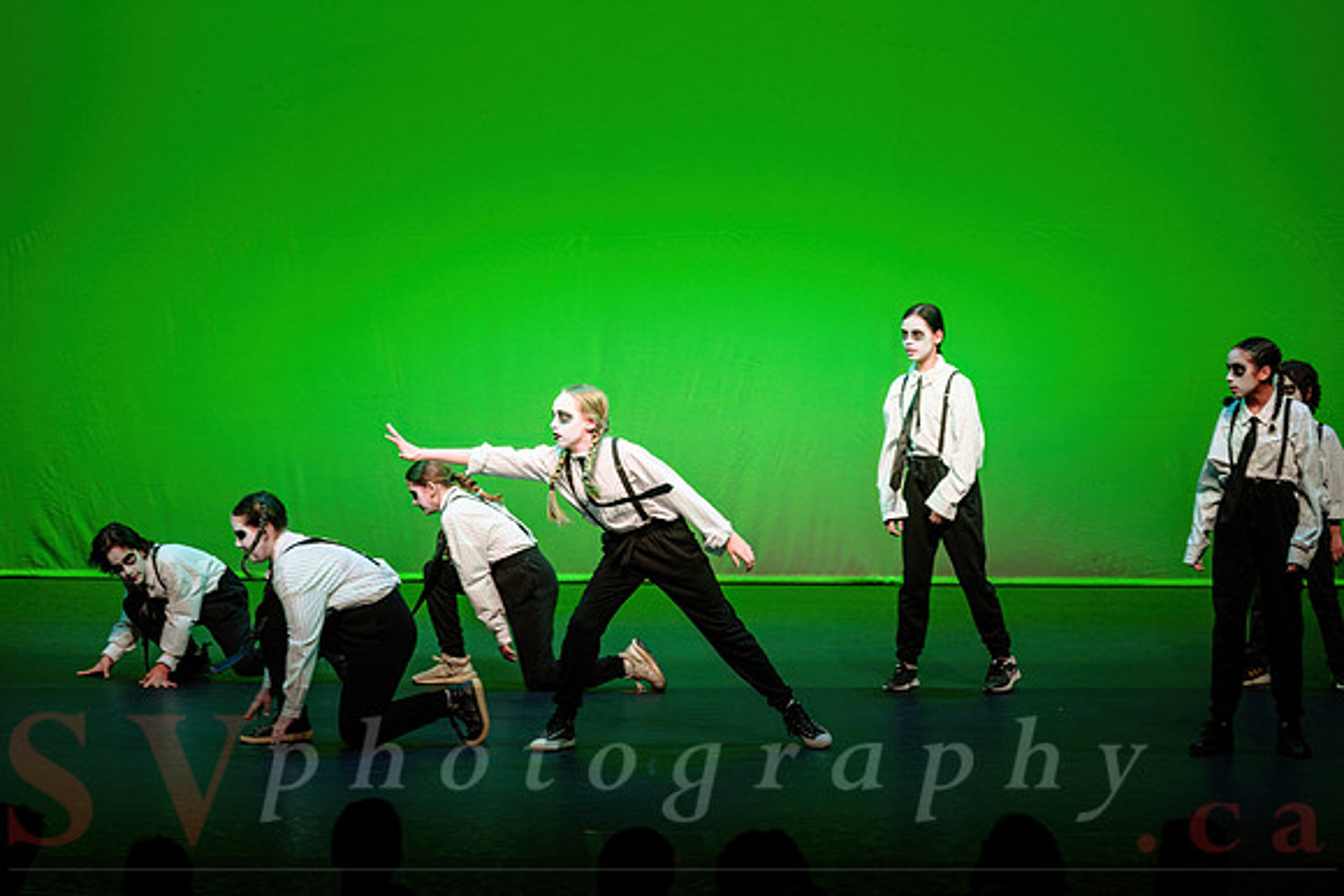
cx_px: 672
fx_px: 4589
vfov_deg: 11.2
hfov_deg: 16.7
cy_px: 448
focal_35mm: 123
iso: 1250
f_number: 3.2
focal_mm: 120
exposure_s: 1/200
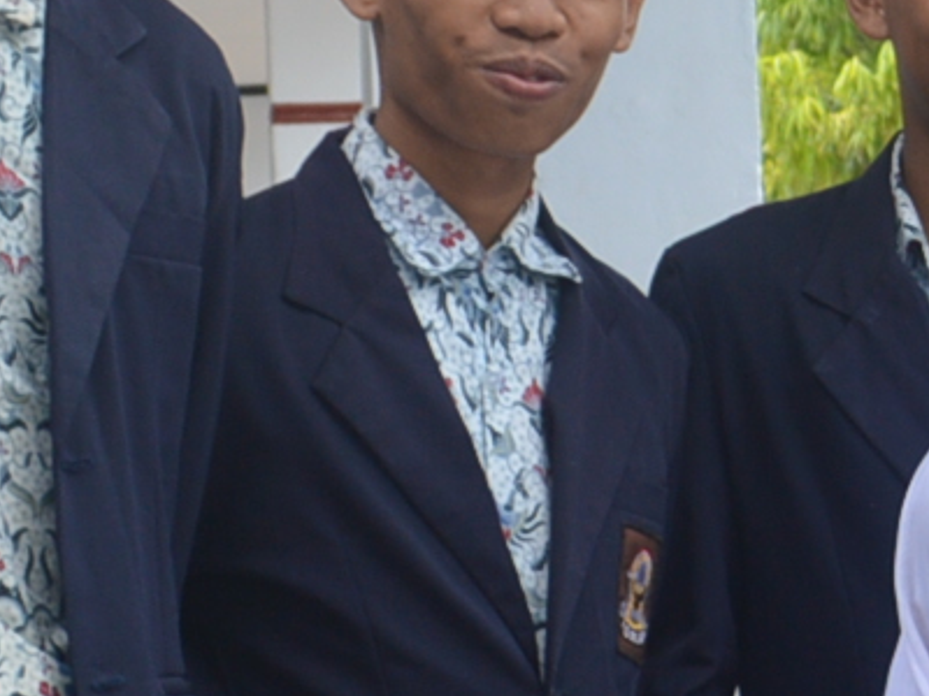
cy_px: 376
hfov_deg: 9.5
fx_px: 5233
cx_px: 1877
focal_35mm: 195
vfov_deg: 7.6
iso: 100
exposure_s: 1/125
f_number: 5.6
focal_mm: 18
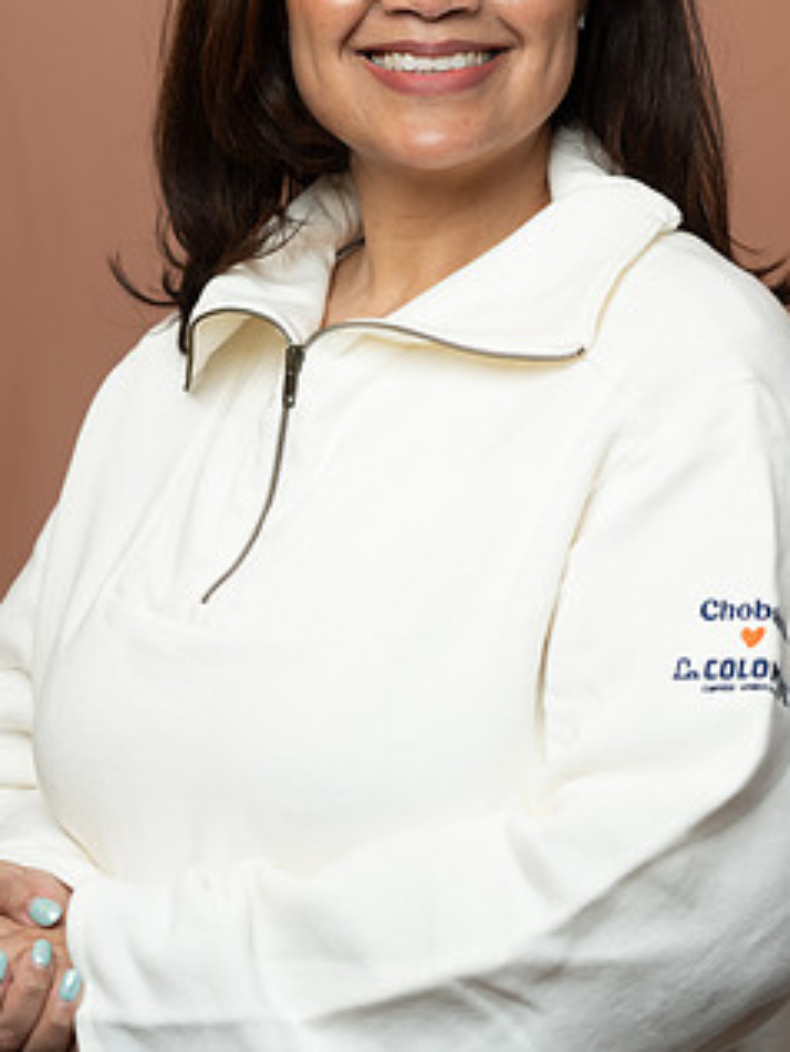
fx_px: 3862
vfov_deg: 15.5
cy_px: 315
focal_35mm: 127
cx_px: 445
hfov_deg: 11.7
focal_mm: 93
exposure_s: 1/160
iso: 320
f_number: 4
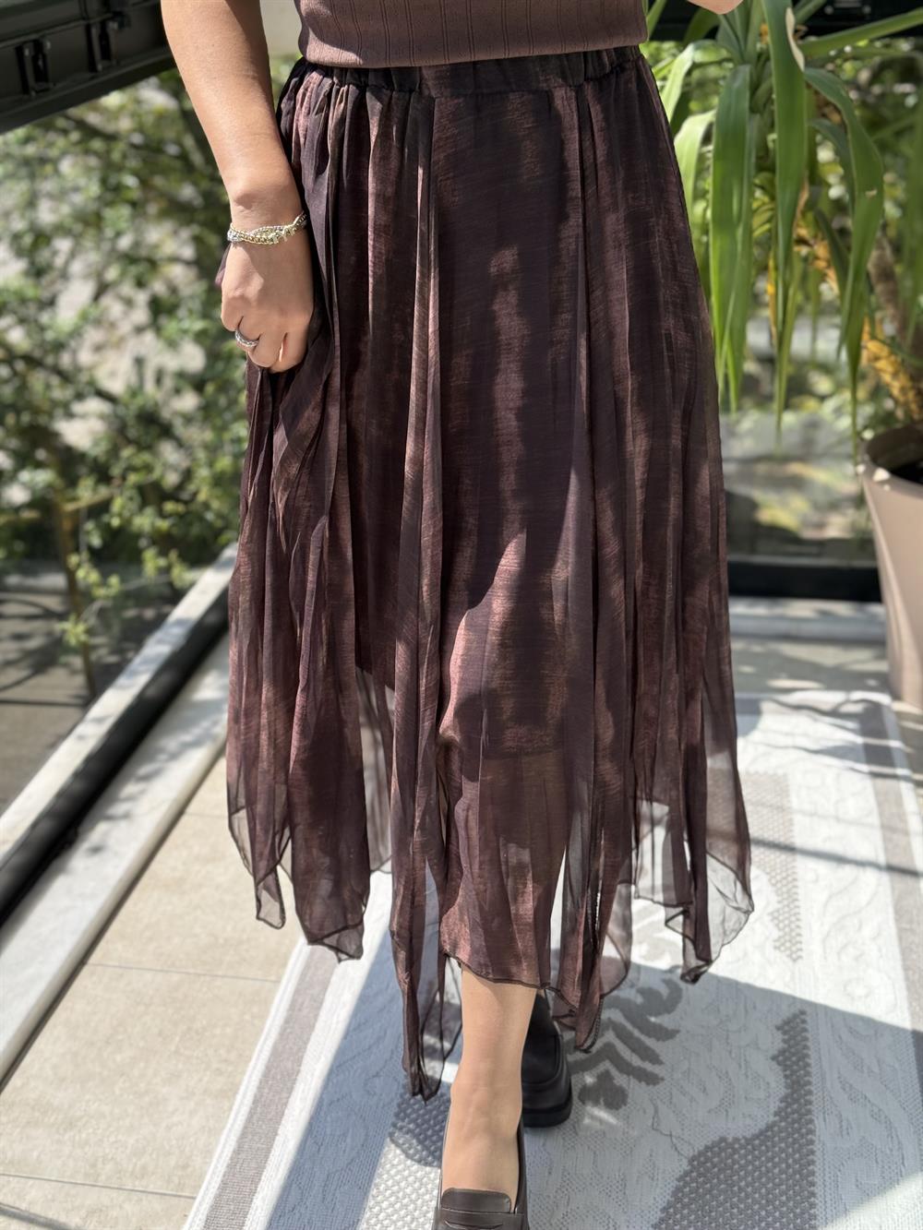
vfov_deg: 39.7
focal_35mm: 48
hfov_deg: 30.3
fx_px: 1706
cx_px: 462
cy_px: 615
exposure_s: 1/553
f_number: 1.78
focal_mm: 6.76
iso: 80
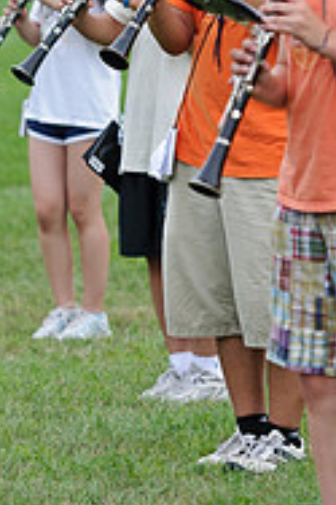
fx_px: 5554
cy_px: 161
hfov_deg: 3.5
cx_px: 165
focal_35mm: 396
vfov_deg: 5.2
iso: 200
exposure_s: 1/500
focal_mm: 110
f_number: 2.8
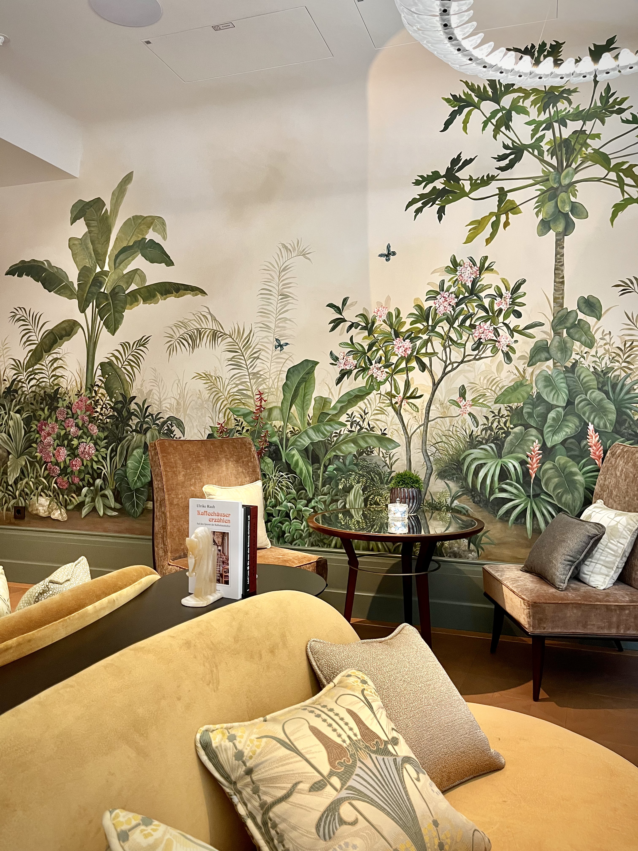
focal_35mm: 26
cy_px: 426
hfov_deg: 53.1
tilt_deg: -0.7
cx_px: 319
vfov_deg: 67.3
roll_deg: +0.7
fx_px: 639
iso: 125
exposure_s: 1/81
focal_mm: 5.1
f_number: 1.6
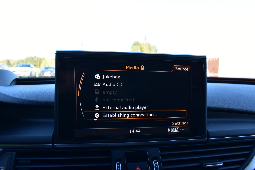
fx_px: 191
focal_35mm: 27
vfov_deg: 47.9
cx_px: 128
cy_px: 85
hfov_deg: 67.4
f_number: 9.5
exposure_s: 1/90
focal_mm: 18
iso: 400
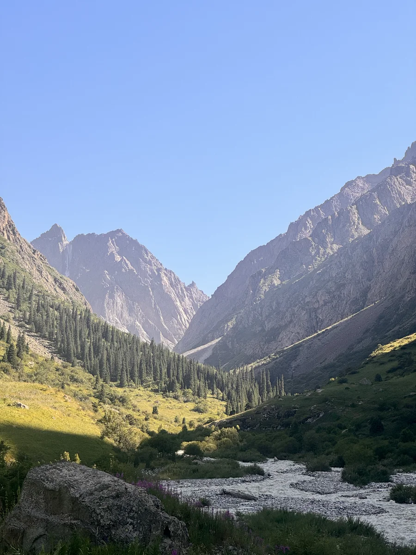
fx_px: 1234
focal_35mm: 77
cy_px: 278
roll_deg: -0.3
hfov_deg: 19.1
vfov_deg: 25.3
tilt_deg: +9.9
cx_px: 208
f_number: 2.8
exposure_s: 1/637
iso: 25
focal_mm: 9
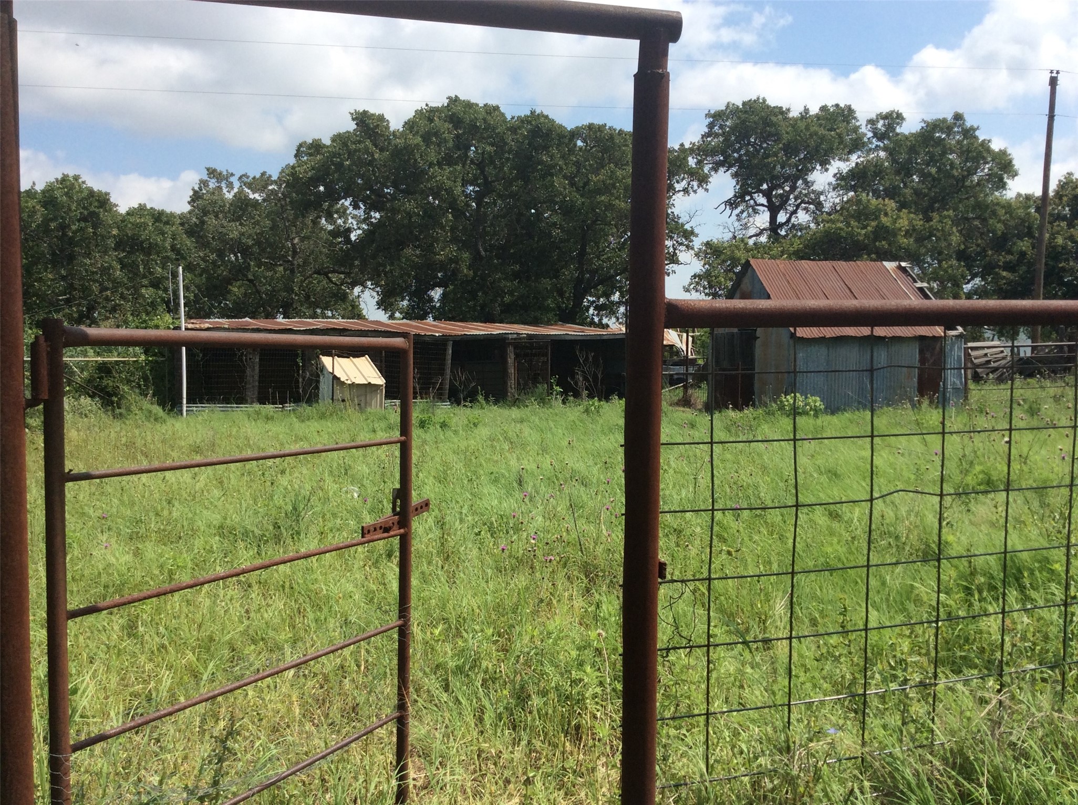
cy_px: 402
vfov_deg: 44.0
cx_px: 539
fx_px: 995
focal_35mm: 32
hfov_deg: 56.9
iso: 32
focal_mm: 3.3
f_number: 2.4
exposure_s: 1/1733
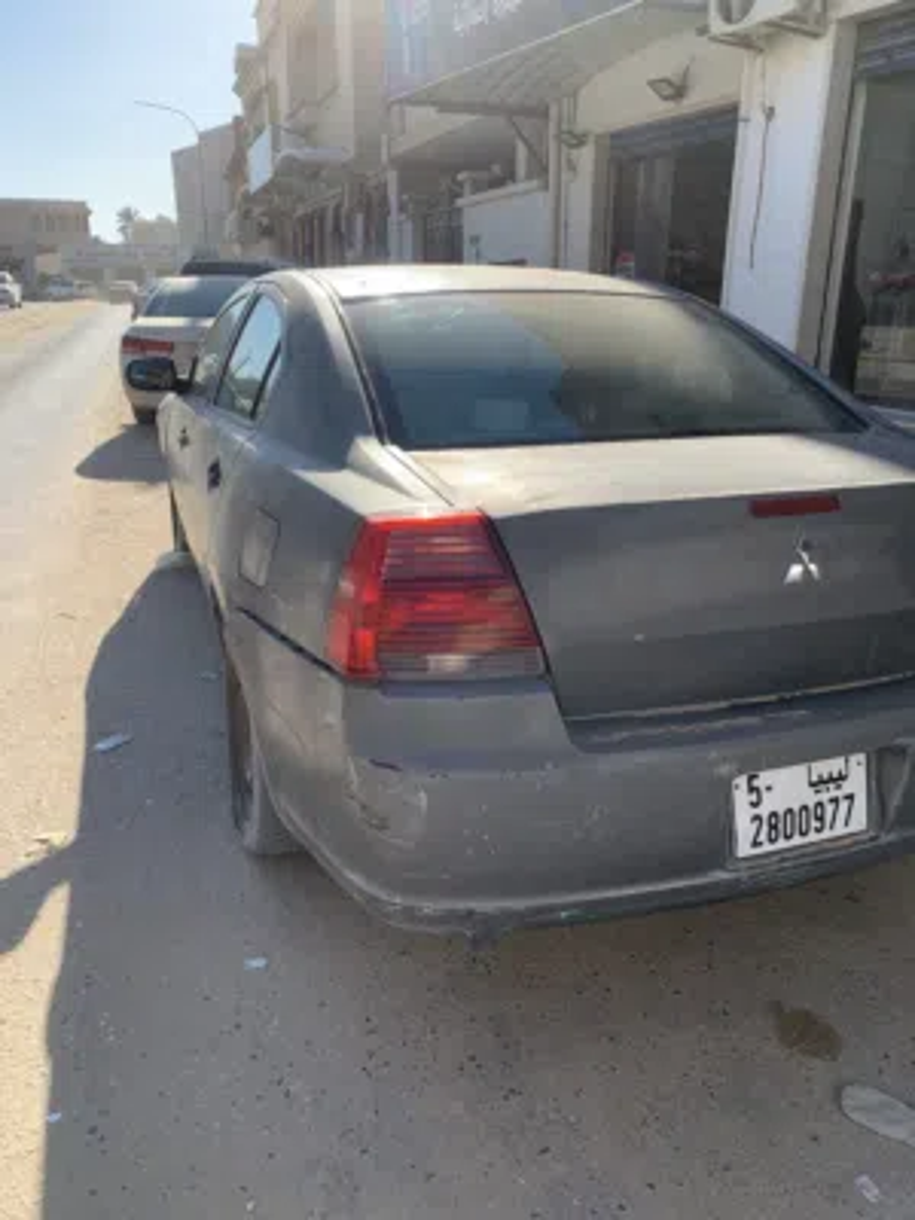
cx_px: 458
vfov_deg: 67.3
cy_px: 610
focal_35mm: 26
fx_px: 916
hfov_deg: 53.1
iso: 25
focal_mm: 4.25
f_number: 1.8
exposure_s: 1/1266
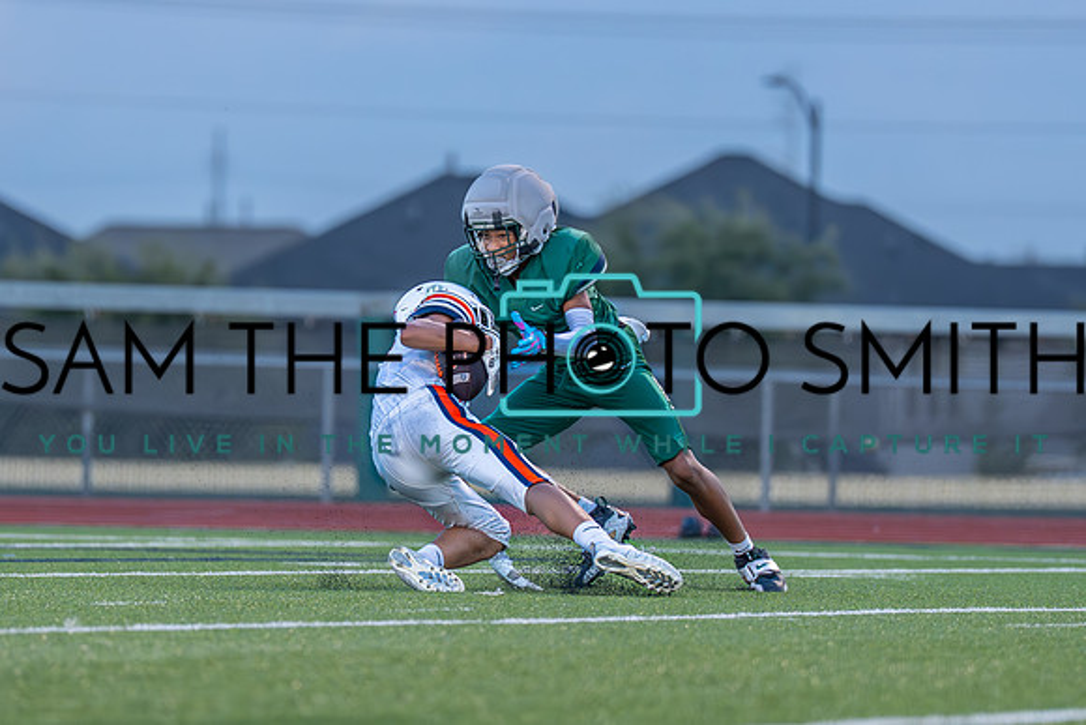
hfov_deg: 4.9
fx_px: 12815
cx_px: 514
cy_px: 356
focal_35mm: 425
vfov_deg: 3.2
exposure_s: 1/1000
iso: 1600
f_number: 2.8
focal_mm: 200
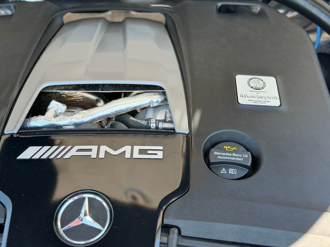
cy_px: 124
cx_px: 165
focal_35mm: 48
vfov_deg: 30.3
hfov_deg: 39.7
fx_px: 458
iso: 100
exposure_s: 1/484
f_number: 1.78
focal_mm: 6.76
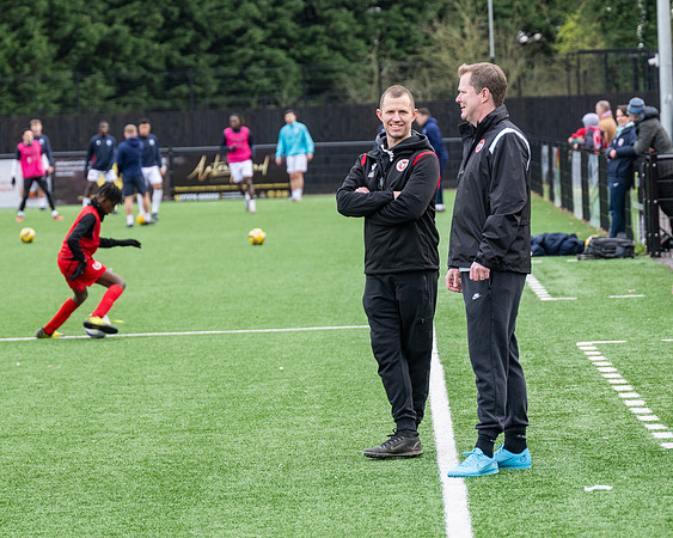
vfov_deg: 8.0
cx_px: 357
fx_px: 3859
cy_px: 269
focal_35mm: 194
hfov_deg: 10.0
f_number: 4
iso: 200
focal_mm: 115
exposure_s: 1/400
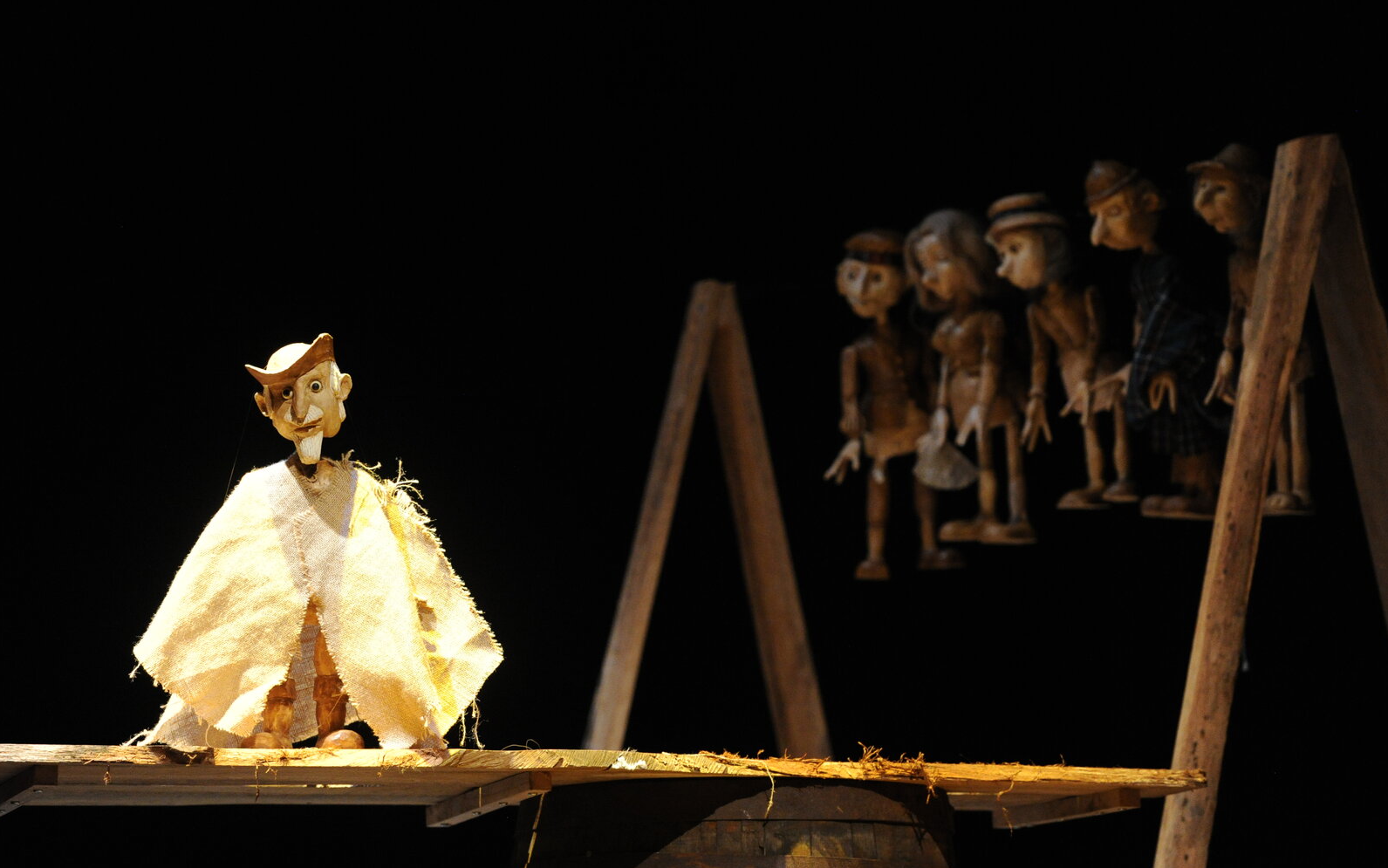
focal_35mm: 169
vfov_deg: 7.8
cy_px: 407
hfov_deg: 12.4
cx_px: 695
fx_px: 6394
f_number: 3.5
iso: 6400
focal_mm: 165
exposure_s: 1/200
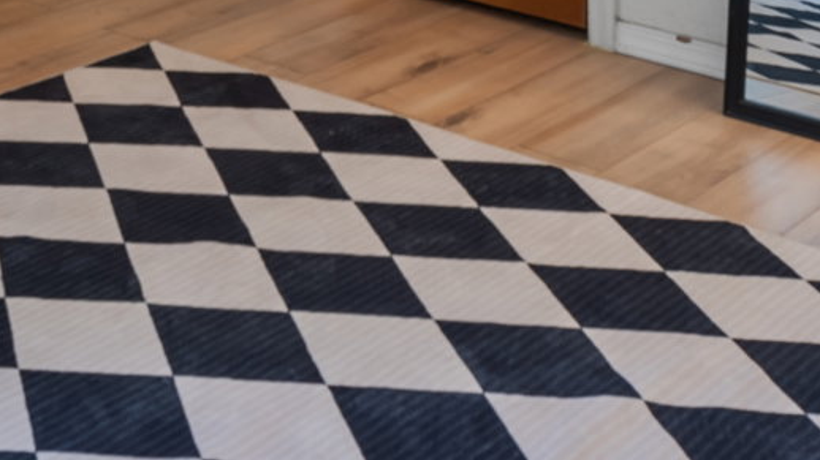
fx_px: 1761
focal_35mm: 81
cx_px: 320
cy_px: -535
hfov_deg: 26.2
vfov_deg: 12.6
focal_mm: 16
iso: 100
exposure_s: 2
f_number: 9
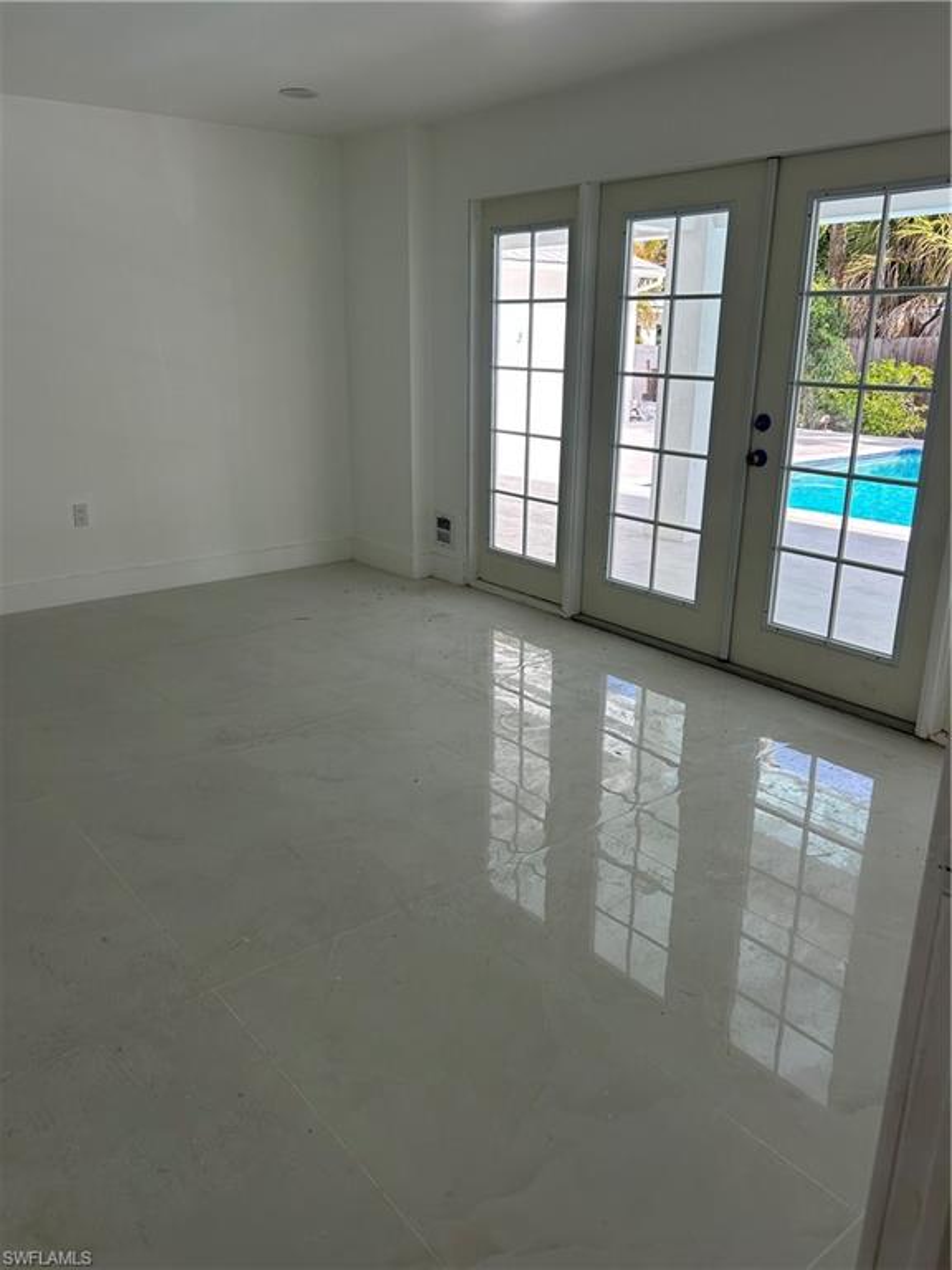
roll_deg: -0.3
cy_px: 635
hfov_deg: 53.1
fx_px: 953
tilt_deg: -16.6
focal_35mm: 26
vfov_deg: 67.3
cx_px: 476
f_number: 1.5
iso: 50
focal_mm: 5.7
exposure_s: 1/733
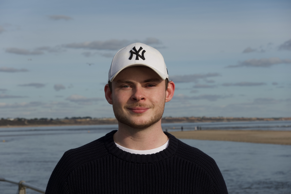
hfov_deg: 21.0
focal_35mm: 97
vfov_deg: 14.1
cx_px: 146
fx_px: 784
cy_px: 97
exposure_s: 1/1000
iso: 100
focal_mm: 35.31
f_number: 5
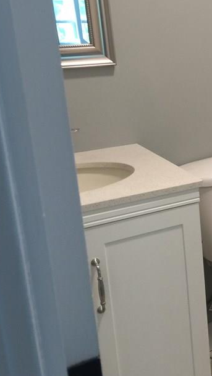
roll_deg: +1.3
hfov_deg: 20.4
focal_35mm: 53
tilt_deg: -10.2
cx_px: 288
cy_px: 157
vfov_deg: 39.1
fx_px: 530
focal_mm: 4.15
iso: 40
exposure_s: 1/15
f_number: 2.2
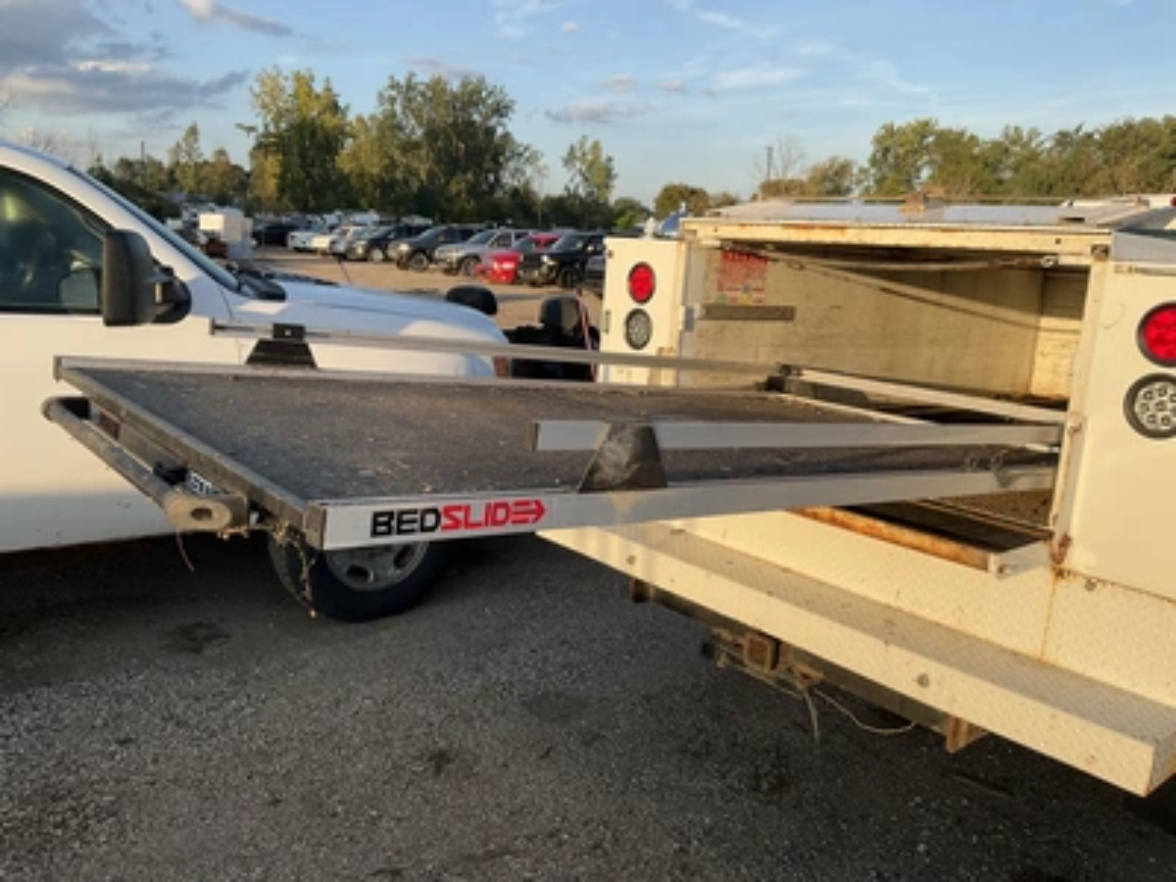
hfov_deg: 61.7
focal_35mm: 29
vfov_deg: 48.2
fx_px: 985
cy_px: 441
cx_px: 588
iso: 25
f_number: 1.8
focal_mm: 3
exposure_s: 1/792
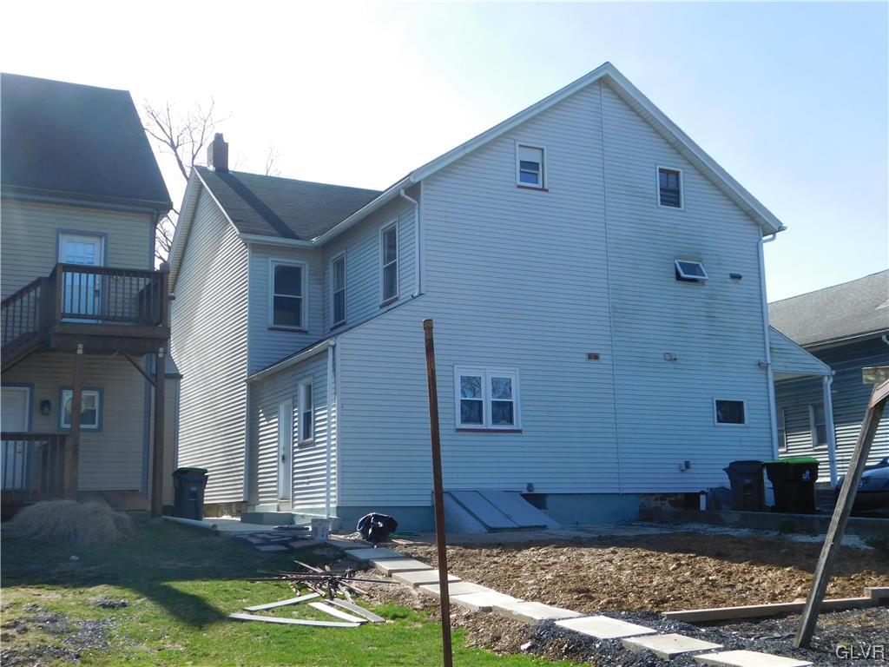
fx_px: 1027
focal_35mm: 40
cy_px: 334
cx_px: 444
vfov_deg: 36.0
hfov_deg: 46.8
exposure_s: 1/800
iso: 125
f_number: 3.6
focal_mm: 7.1
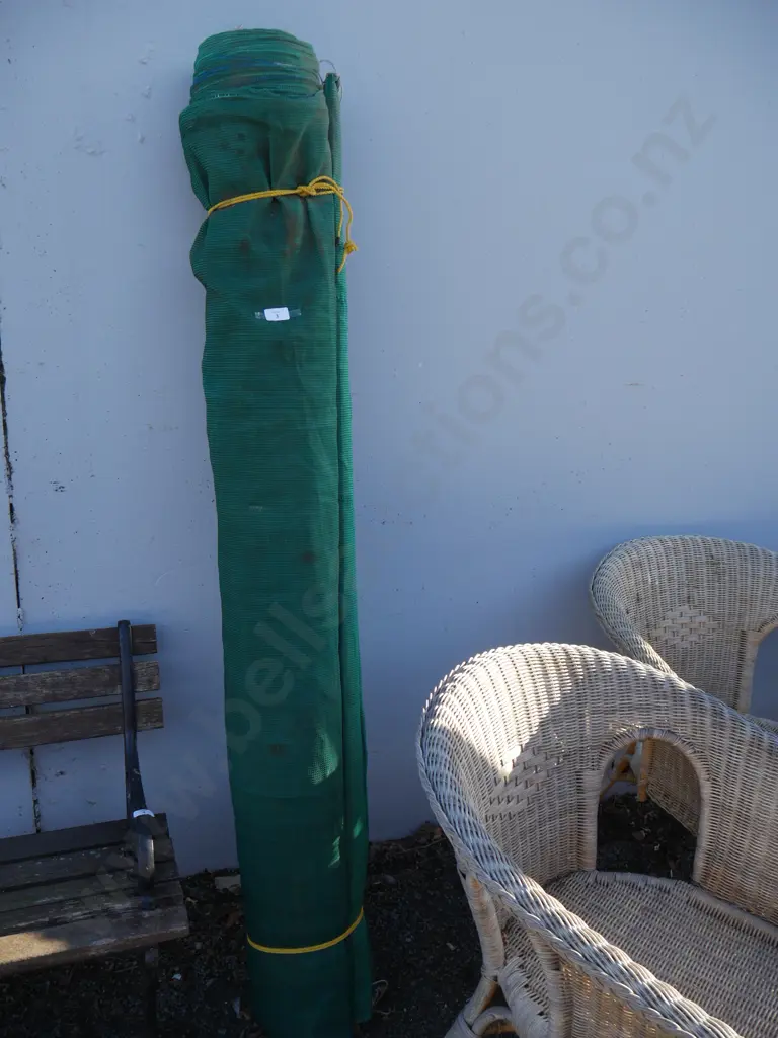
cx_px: 389
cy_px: 519
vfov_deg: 63.4
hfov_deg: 49.7
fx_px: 839
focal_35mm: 28
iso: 200
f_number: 4.5
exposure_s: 1/200
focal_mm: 14
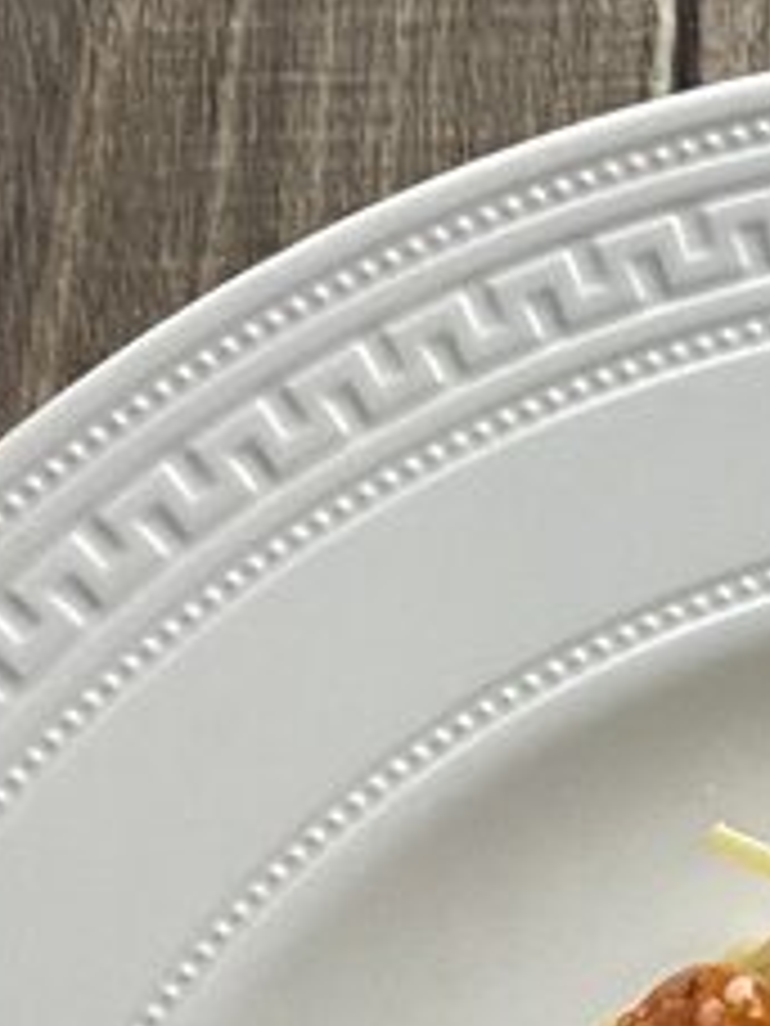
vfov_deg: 13.6
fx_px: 4063
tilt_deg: -74.7
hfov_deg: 10.6
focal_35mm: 137
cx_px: 1022
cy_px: 1503
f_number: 1.8
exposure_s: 1/40
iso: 500
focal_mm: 4.25
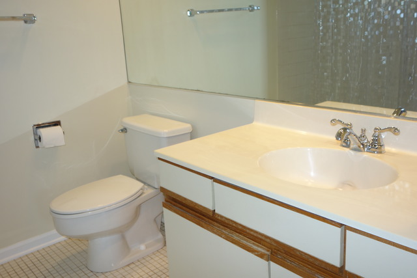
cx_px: 208
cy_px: 139
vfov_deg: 37.9
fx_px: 405
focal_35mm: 35
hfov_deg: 54.4
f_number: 2.8
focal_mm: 13.09
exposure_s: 1/80
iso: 125
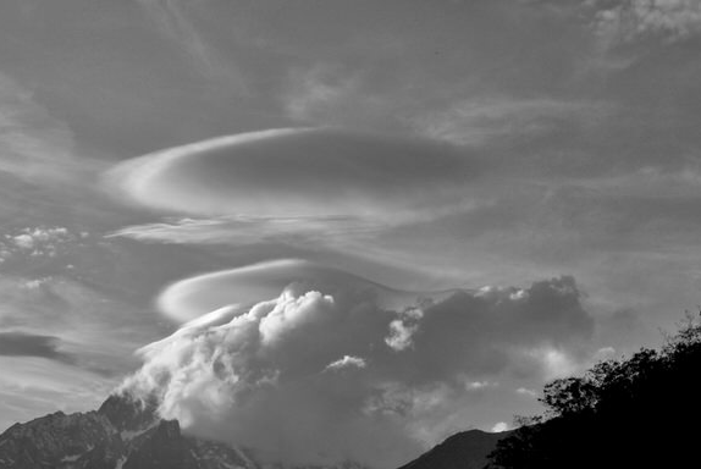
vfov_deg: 14.8
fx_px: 1793
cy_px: 107
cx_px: 276
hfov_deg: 22.1
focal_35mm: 92
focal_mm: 32
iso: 200
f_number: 7.1
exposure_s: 1/500
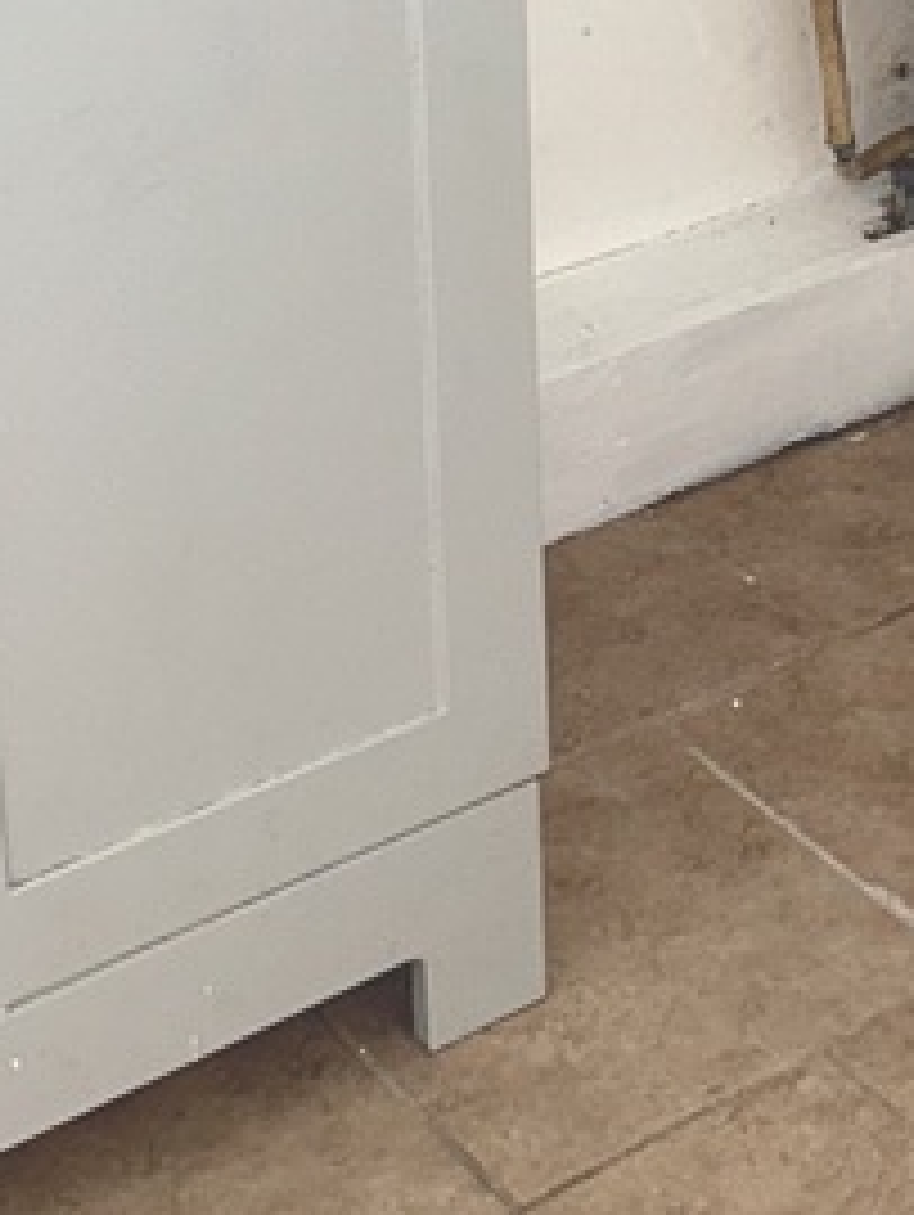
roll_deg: -0.7
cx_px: 905
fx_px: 3656
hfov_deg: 14.0
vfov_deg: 17.7
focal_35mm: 104
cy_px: -378
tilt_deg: -16.3
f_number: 1.5
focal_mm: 5.7
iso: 64
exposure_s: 1/23
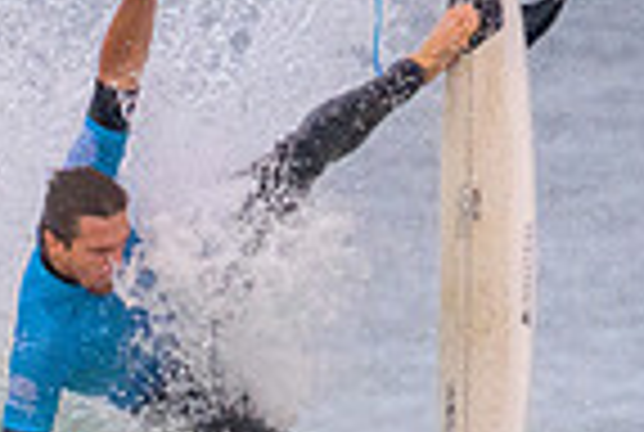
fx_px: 58098
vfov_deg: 0.4
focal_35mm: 3241
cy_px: 695
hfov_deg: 0.6
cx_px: 198
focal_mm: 800
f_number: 11
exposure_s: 1/2000
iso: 3600
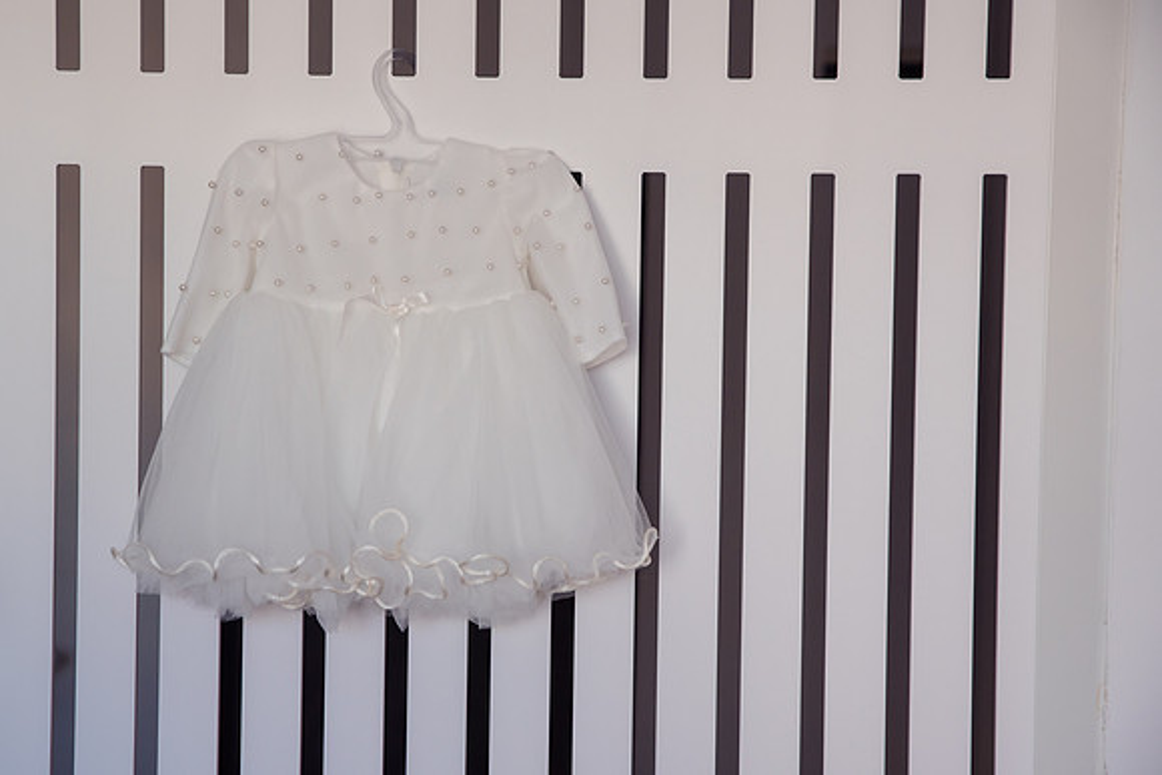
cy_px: 404
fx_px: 2462
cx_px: 531
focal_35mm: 76
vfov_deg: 17.9
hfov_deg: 26.5
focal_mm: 70
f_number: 4.5
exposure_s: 1/160
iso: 640
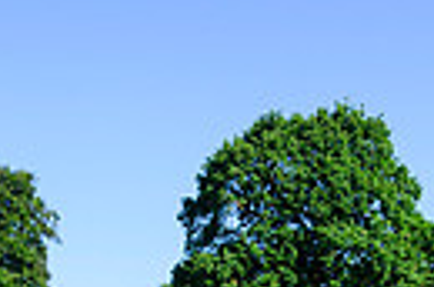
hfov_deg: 21.4
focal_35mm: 94
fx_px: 1130
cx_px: 367
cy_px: 629
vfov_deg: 12.3
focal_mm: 21
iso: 200
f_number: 8
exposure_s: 1/250
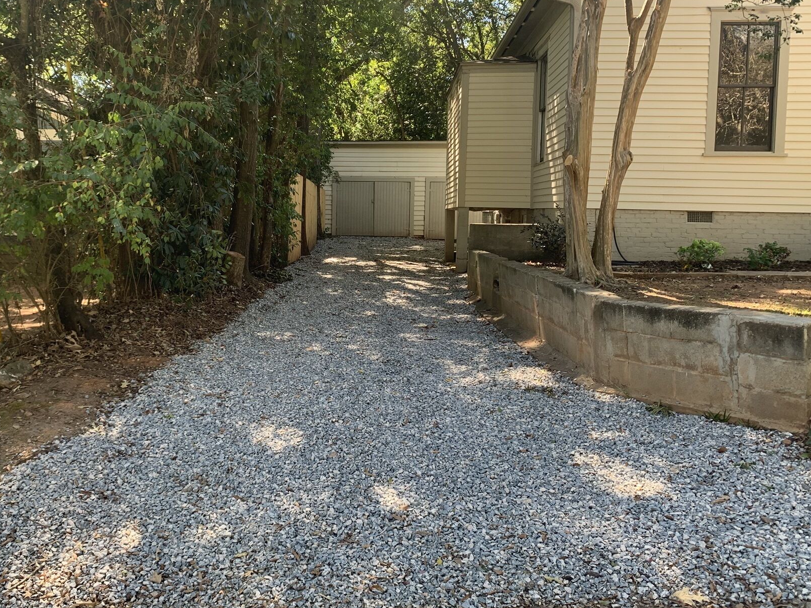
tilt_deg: -2.5
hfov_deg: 55.1
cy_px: 259
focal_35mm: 33
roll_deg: -1.0
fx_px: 773
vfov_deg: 42.8
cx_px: 346
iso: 40
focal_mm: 4.25
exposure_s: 1/122
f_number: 1.8
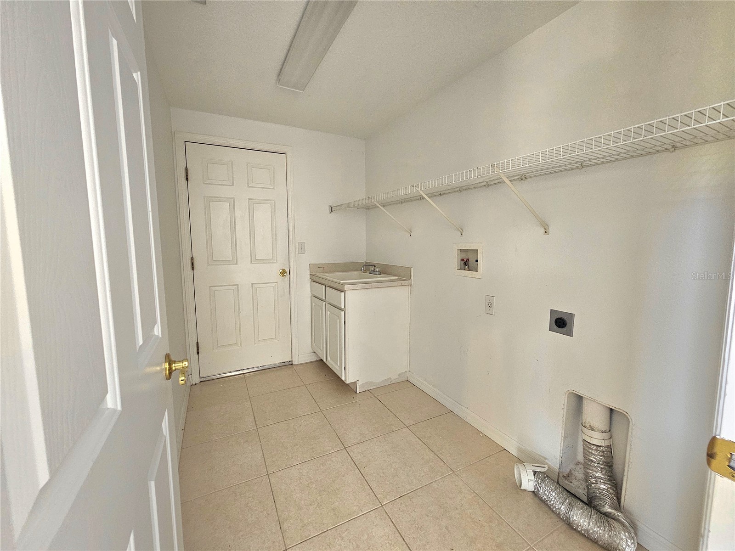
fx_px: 276
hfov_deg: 106.2
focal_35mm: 13
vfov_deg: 89.9
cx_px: 368
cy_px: 276
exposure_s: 1/60.2
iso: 400
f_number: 2.2
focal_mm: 2.2
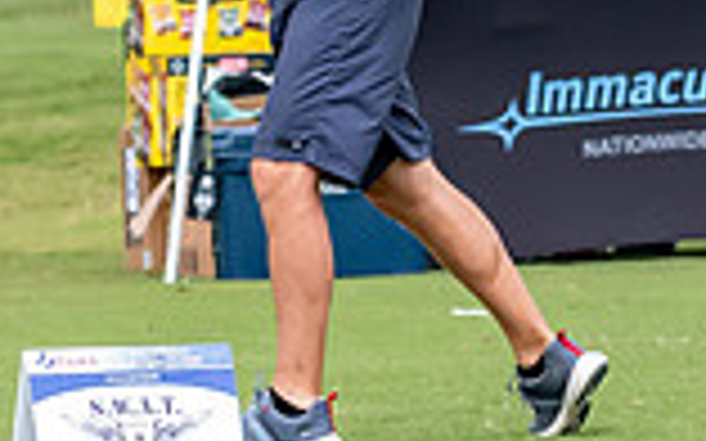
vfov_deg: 1.2
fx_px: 21696
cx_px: 364
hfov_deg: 1.9
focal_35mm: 1128
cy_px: 34
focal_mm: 200
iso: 2000
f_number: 5.6
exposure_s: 1/2000
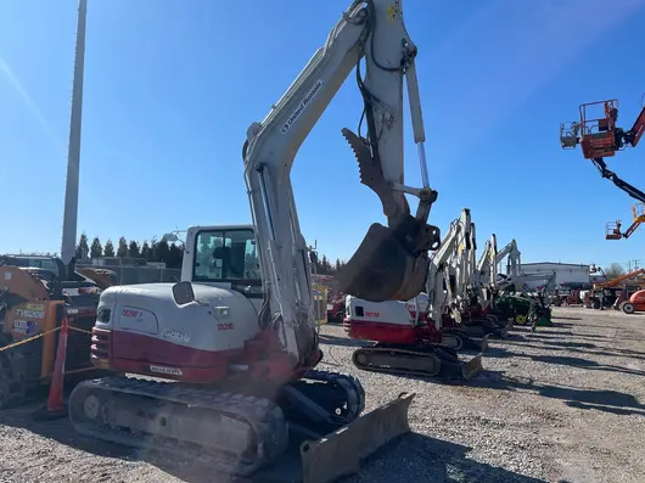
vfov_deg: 51.3
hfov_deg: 65.3
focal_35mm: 27
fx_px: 503
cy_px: 233
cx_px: 325
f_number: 1.6
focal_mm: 4.2
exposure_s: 1/4831
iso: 32
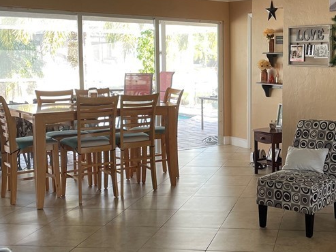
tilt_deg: -5.8
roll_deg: -0.2
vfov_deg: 27.0
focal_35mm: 54
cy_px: 112
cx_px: 283
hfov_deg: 34.1
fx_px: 524
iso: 100
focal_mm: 4.2
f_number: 1.6
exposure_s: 1/121
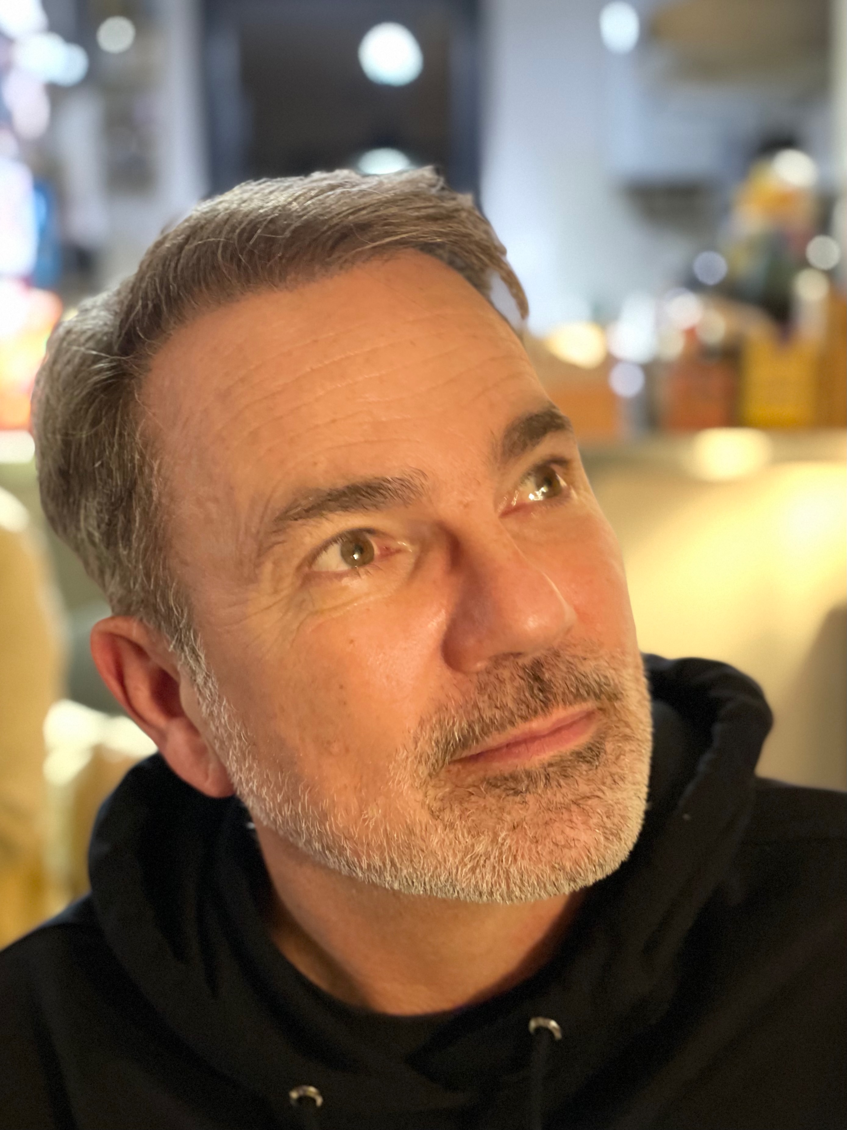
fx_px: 1696
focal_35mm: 52
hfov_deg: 28.0
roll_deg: +4.2
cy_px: 565
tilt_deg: -6.3
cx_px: 424
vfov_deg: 36.8
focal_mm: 6
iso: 500
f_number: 2
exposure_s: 1/17
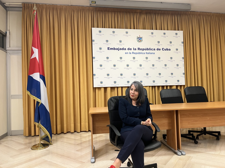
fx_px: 169
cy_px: 84
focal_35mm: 26
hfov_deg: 67.3
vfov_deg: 53.1
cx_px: 112
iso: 100
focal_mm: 5.1
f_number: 1.6
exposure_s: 1/50
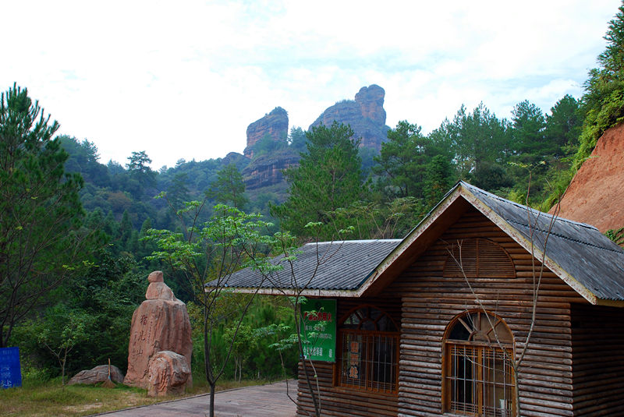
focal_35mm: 39
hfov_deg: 49.5
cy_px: 208
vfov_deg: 34.3
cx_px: 312
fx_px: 677
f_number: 9
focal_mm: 26
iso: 200
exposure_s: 1/125
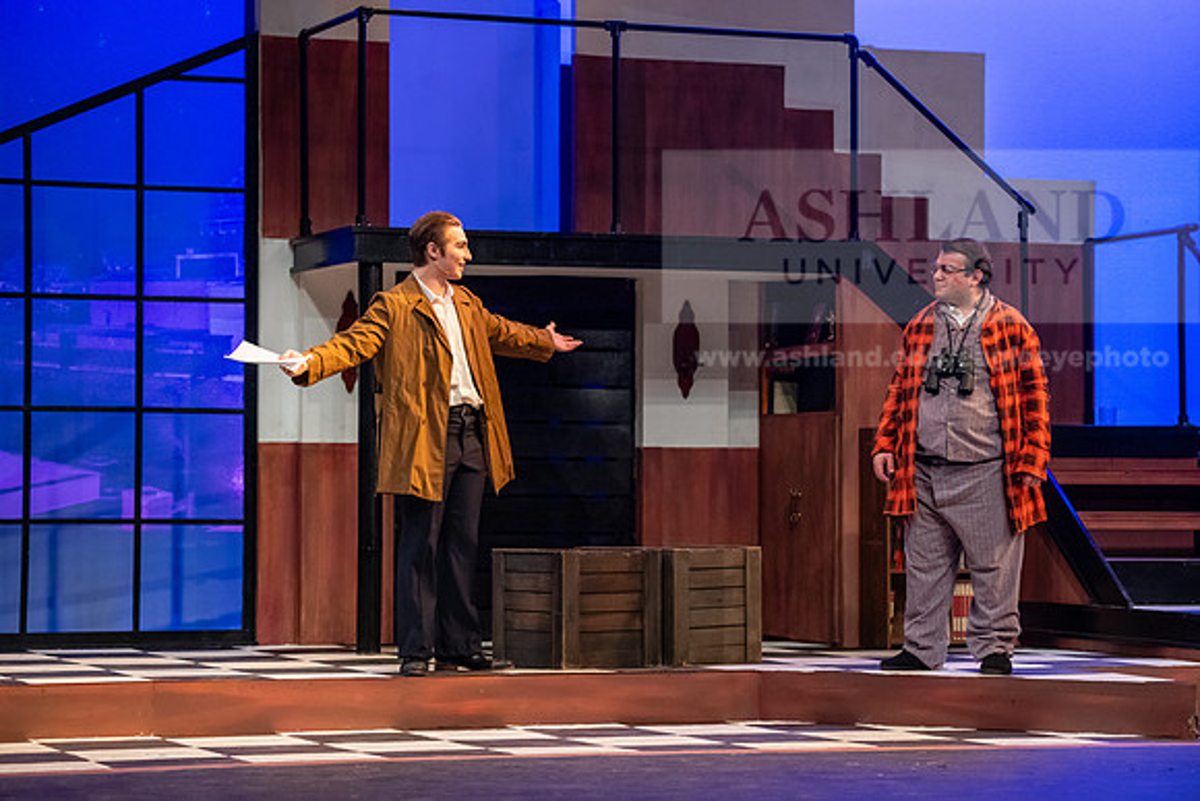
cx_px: 600
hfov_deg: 20.0
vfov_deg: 13.4
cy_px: 400
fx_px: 3401
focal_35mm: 102
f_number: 3.2
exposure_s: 1/200
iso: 3200
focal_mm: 102
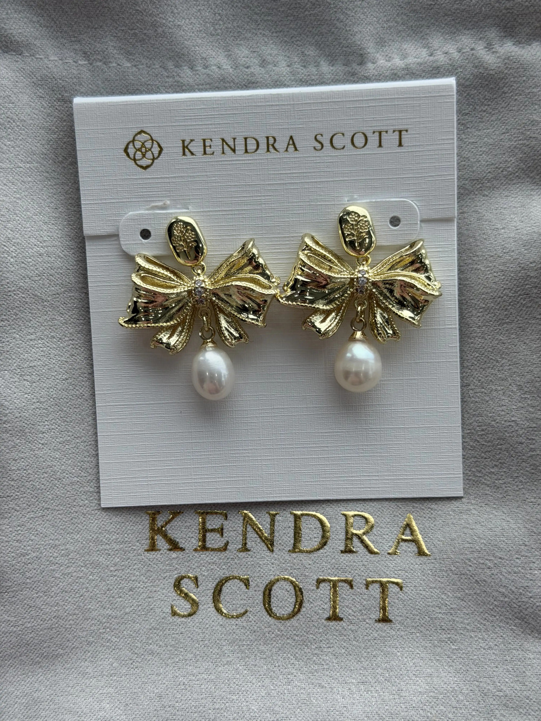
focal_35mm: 48
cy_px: 360
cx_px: 270
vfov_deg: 39.7
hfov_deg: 30.3
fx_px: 1000
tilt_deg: -71.6
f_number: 1.78
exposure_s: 1/299
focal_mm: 6.76
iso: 64
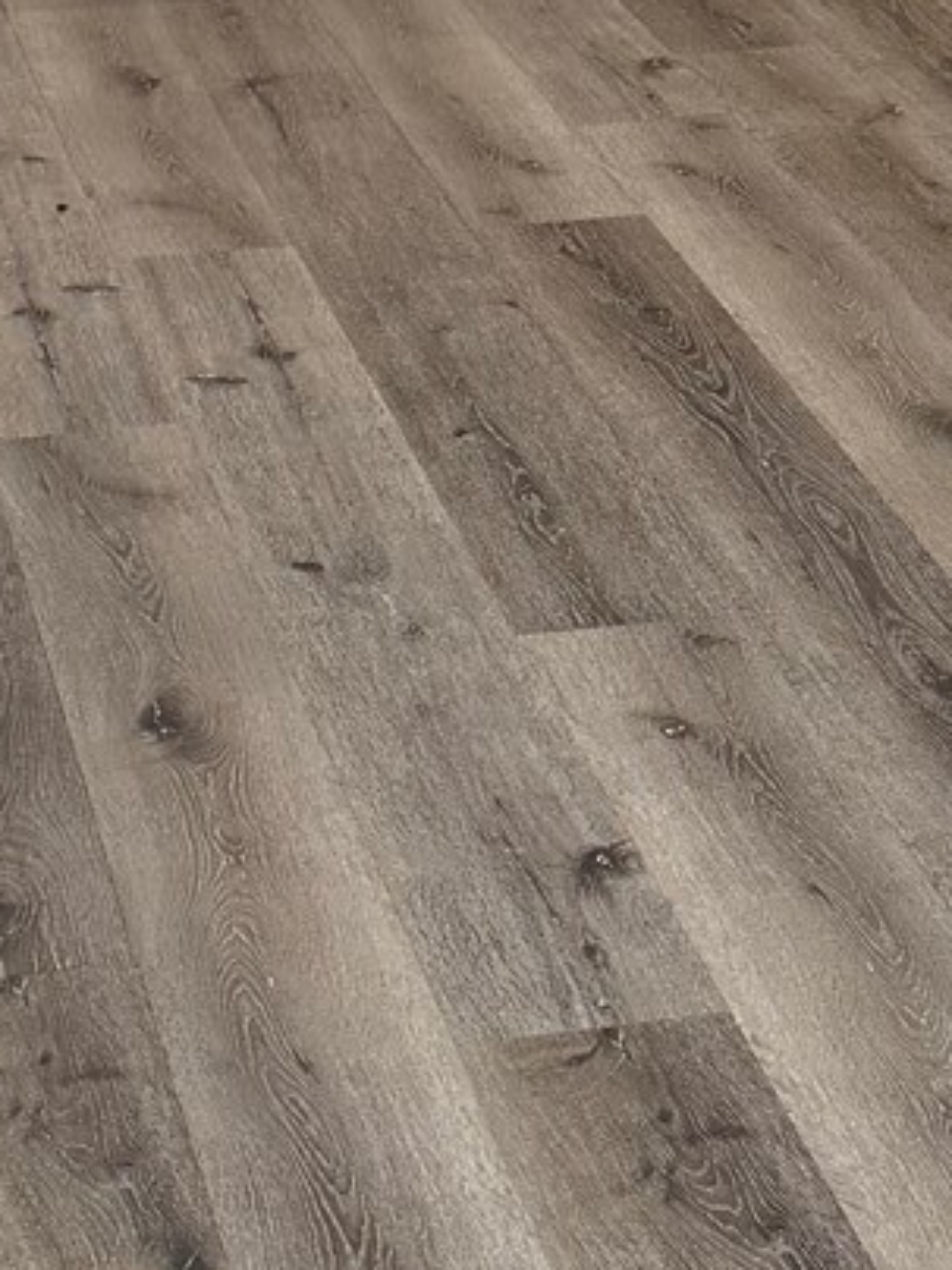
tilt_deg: -11.2
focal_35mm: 114
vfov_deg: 16.3
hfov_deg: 13.0
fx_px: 4180
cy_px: -406
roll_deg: +0.9
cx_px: 280
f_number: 1.78
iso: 250
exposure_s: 1/120
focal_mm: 6.76
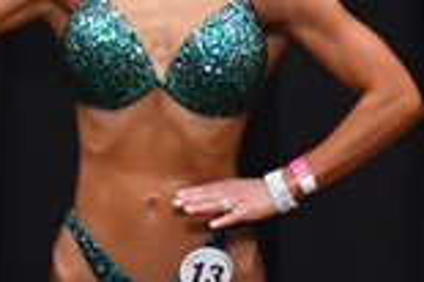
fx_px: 14095
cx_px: 103
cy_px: 378
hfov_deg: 1.7
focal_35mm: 1198
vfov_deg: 1.1
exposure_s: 1/400
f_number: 5.6
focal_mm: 160
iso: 6400
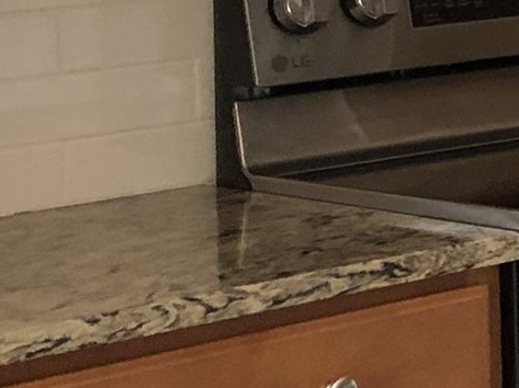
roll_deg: +1.3
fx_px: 2727
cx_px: 1618
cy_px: -261
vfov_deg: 7.9
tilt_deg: -0.7
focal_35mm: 182
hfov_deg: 8.7
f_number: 1.8
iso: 40
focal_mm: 3.99
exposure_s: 1/17
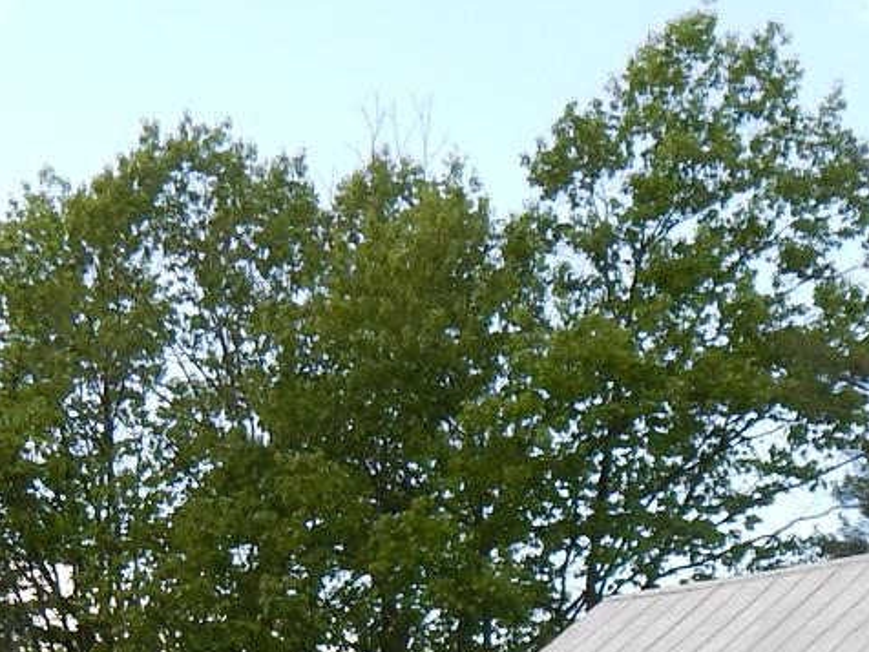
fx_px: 2485
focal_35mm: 99
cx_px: 464
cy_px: 1076
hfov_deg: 19.8
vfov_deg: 13.7
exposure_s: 1/640
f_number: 3
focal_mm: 4
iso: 125
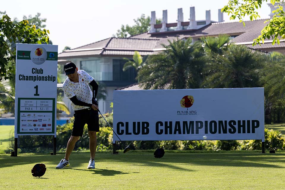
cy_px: 95
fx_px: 792
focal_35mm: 100
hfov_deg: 20.4
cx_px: 142
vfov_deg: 13.7
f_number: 5
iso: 450
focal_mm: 100
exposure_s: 1/2000
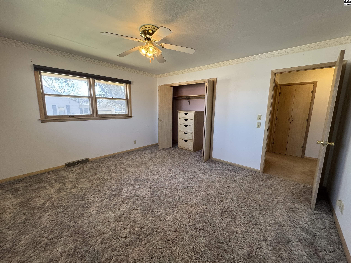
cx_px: 176
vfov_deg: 85.7
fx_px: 142
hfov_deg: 102.1
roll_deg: -1.0
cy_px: 132
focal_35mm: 14
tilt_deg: -10.2
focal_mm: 2.22
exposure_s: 1/120
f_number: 2.2
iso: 200
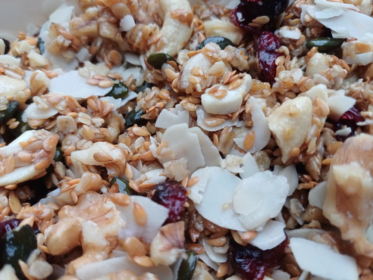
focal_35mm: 25
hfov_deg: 69.4
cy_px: 140
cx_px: 186
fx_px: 269
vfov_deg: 54.9
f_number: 1.8
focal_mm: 4.65
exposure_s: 1/50
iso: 64
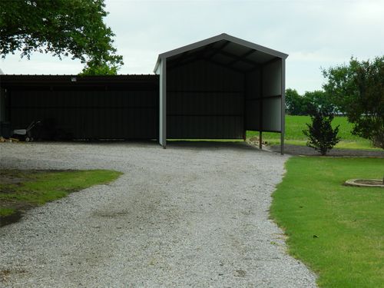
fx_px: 932
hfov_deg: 23.3
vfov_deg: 17.6
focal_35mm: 84
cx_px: 192
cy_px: 144
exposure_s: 1/200
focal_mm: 15.1
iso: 80
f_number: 4.2
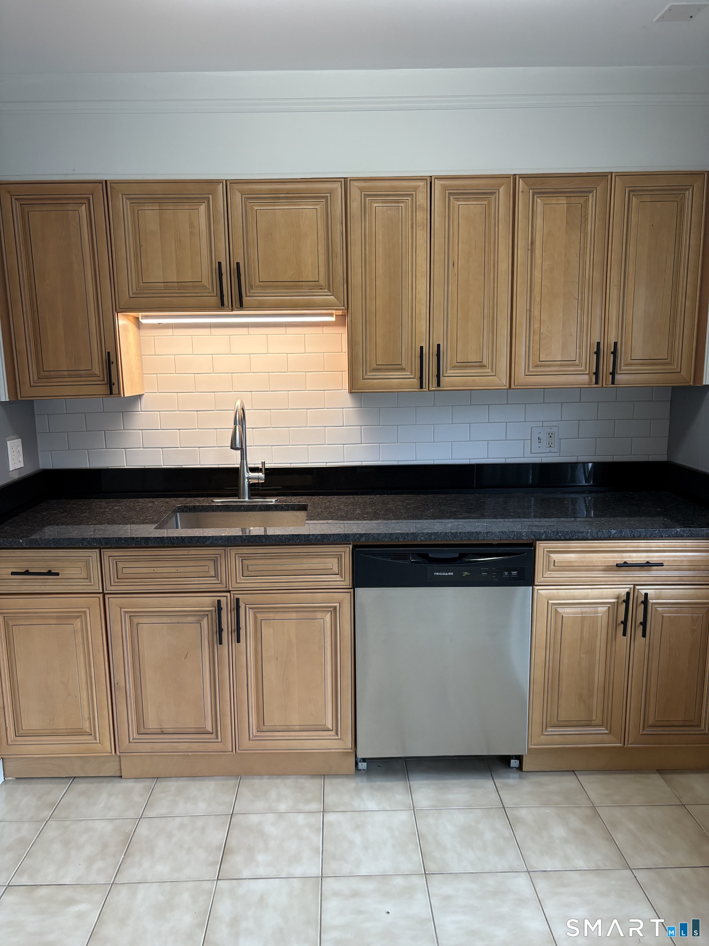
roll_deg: +1.4
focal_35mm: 26
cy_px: 473
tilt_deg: -8.4
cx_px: 354
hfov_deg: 53.1
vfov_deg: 67.3
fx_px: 710
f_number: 1.6
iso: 125
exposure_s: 1/120
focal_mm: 5.96
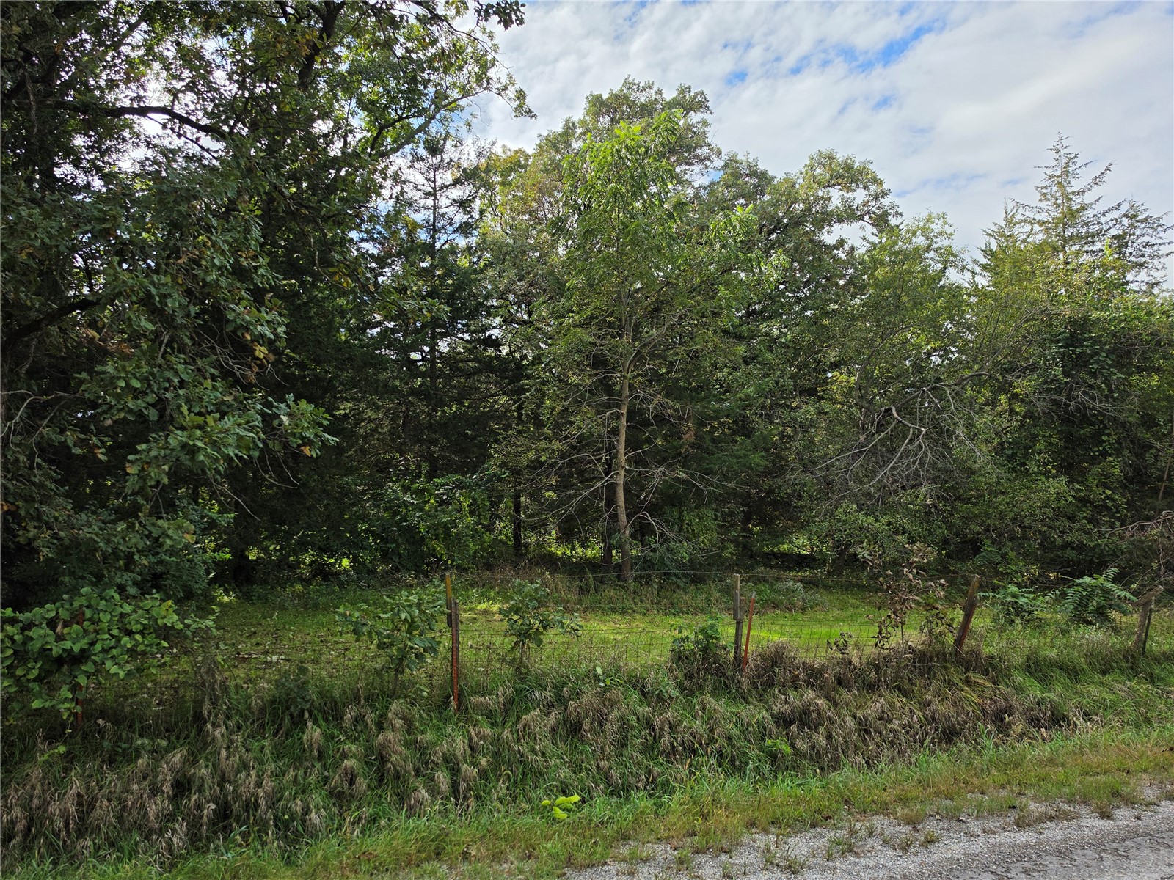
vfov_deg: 58.9
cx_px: 587
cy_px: 440
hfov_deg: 73.9
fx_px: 780
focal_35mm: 23
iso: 64
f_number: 1.4
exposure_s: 1/7939
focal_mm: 6.5
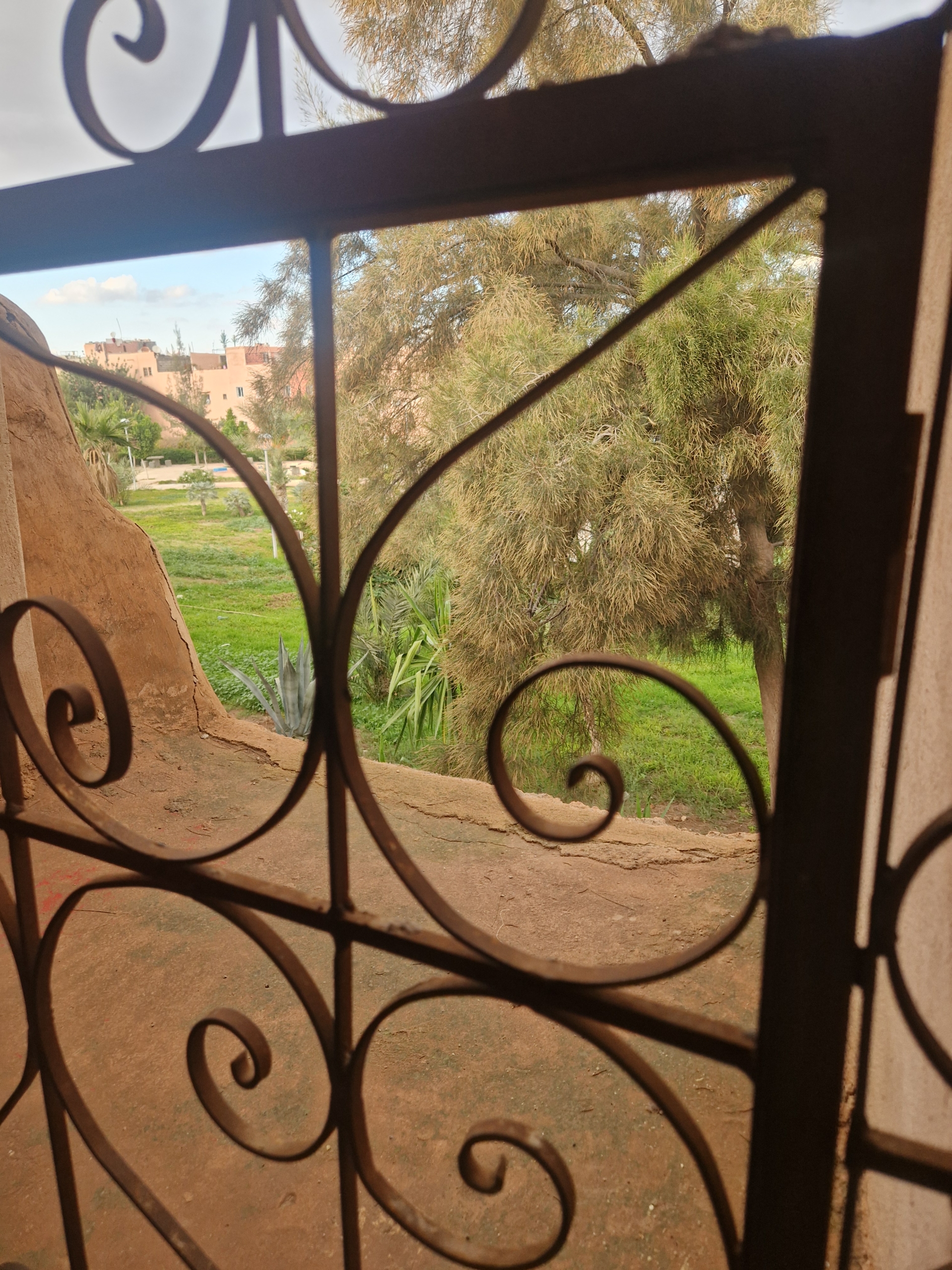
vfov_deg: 73.9
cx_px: 476
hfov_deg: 58.9
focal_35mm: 23
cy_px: 635
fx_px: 843
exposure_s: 1/180
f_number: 1.8
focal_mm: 5.4
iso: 80
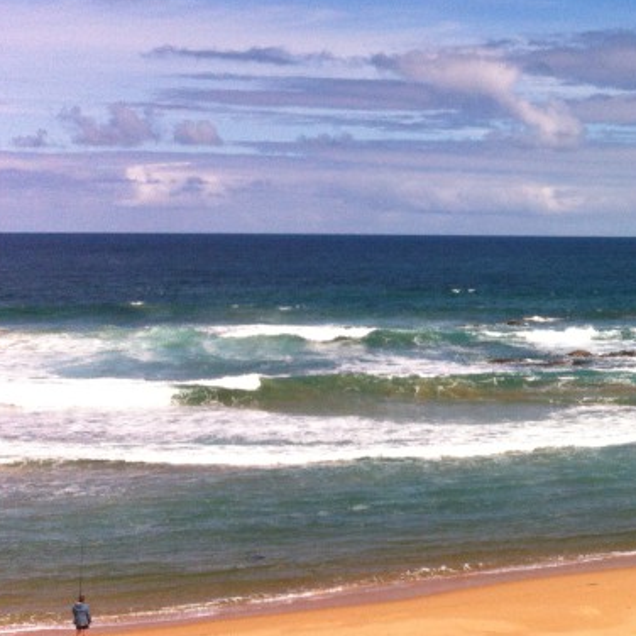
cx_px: 820
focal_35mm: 84
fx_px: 1746
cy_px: 403
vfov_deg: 20.6
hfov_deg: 19.1
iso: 80
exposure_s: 1/3352
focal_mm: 3.85
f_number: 2.8
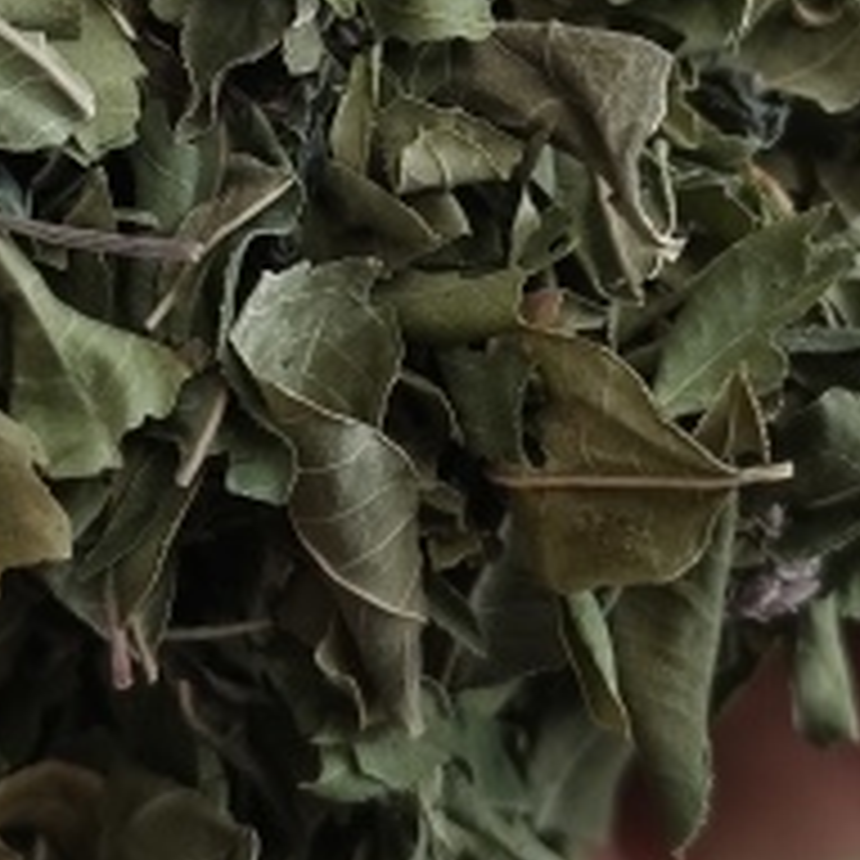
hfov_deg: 20.4
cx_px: 360
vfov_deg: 20.2
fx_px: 2389
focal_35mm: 85
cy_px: 203
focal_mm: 5.6
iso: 183
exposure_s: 1/100
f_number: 1.88
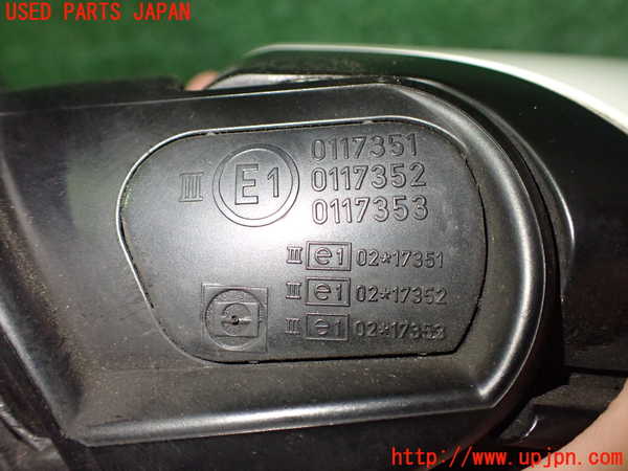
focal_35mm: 30
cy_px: 236
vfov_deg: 46.8
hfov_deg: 60.0
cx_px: 314
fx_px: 544
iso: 800
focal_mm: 5.4
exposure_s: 1/100
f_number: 2.3
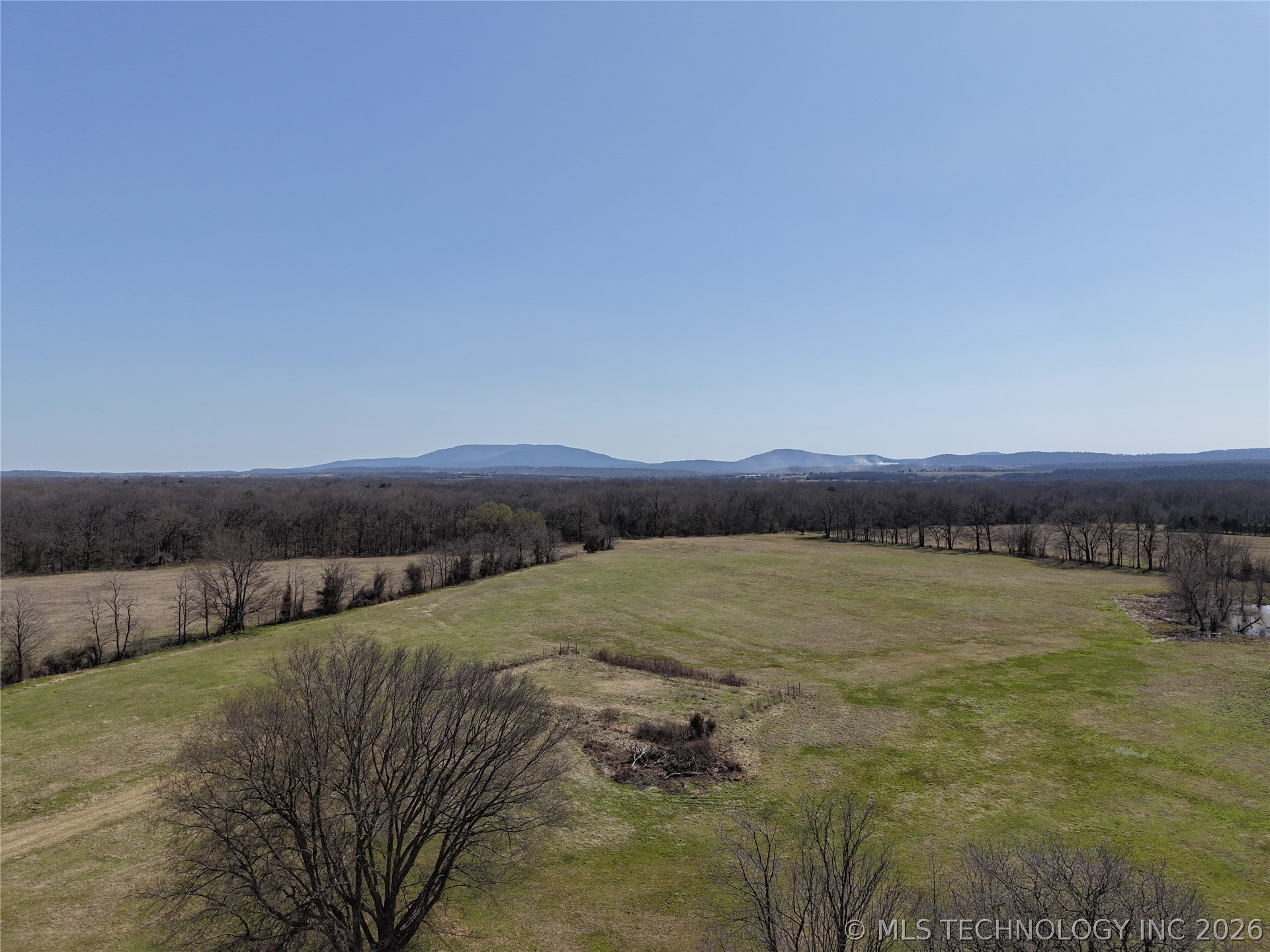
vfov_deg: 56.8
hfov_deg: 71.6
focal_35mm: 24
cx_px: 635
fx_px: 881
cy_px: 476
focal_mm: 8.67
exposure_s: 1/5000
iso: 160
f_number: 1.8
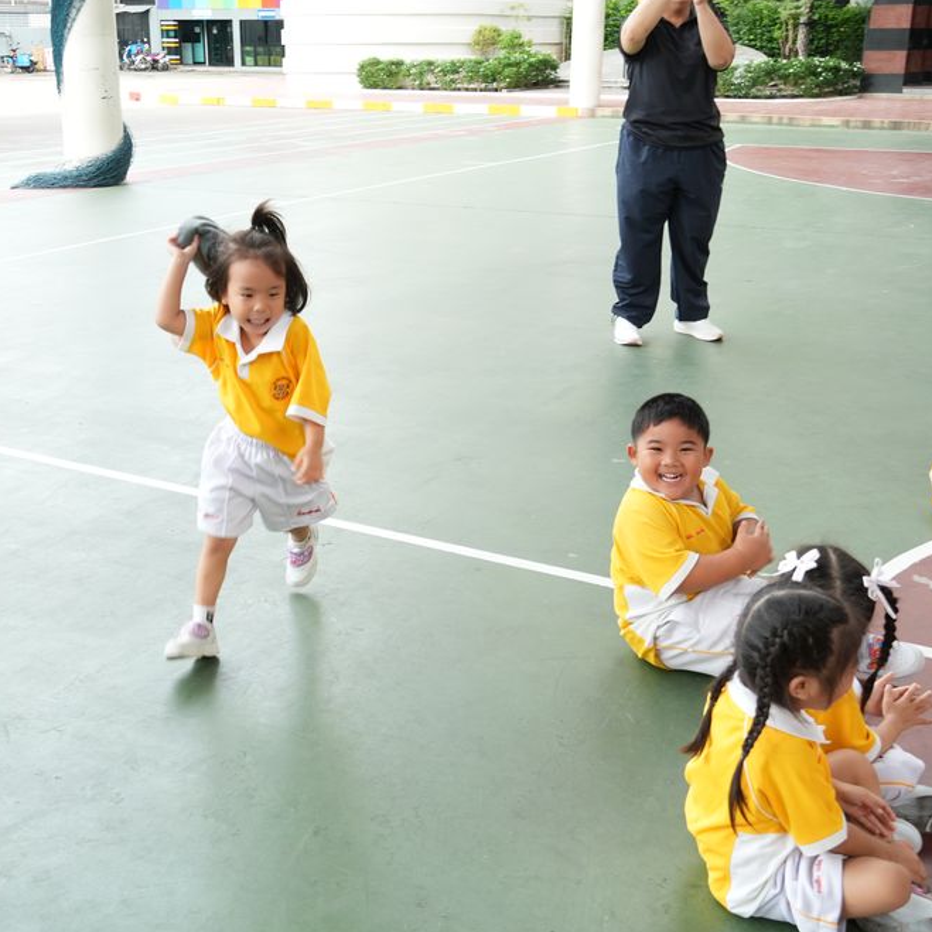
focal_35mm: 41
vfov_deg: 41.3
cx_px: 399
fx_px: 1238
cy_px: 466
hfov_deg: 41.2
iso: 320
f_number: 4.5
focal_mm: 21
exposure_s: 1/125
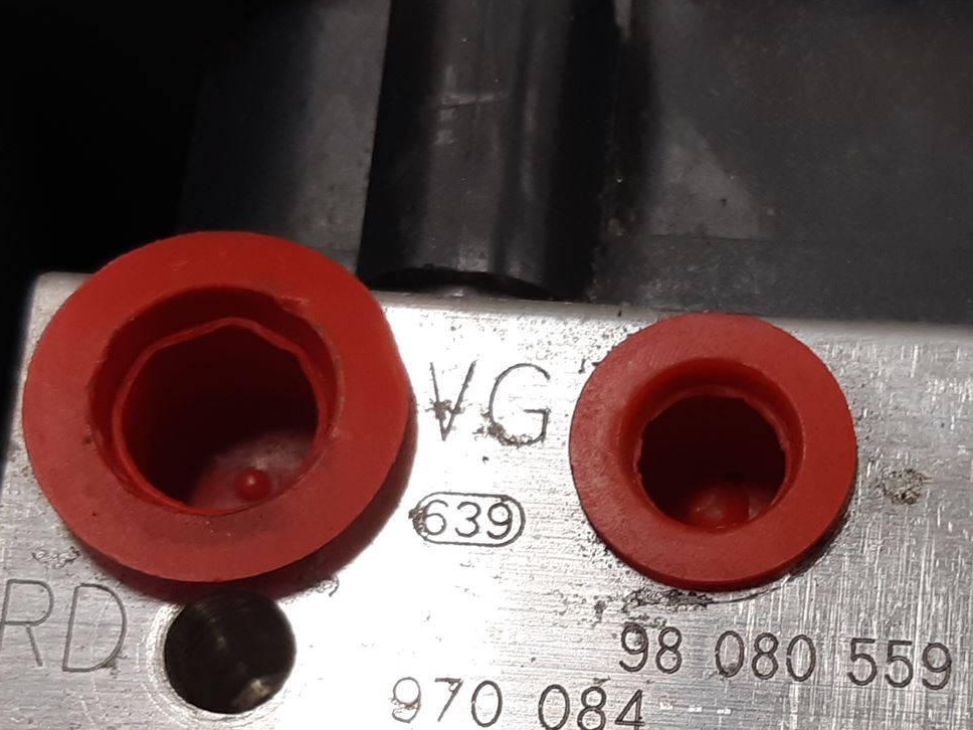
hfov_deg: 34.4
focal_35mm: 55
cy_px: 618
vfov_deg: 25.9
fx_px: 1546
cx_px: 702
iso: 50
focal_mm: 3.93
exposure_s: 1/50
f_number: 1.7
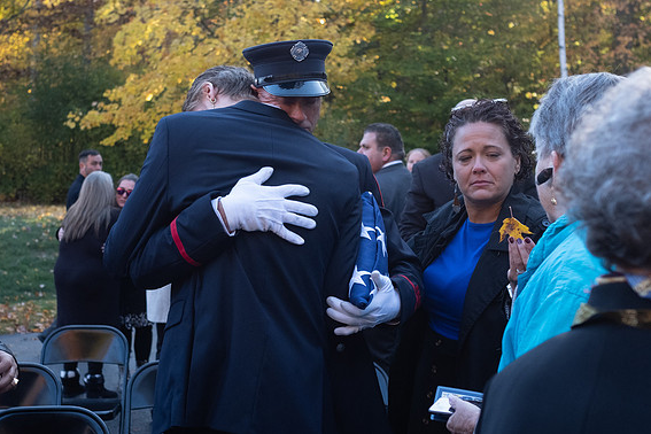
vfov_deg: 24.6
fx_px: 995
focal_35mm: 55
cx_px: 286
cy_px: 231
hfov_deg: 36.2
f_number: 3.2
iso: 800
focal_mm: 23
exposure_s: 1/640
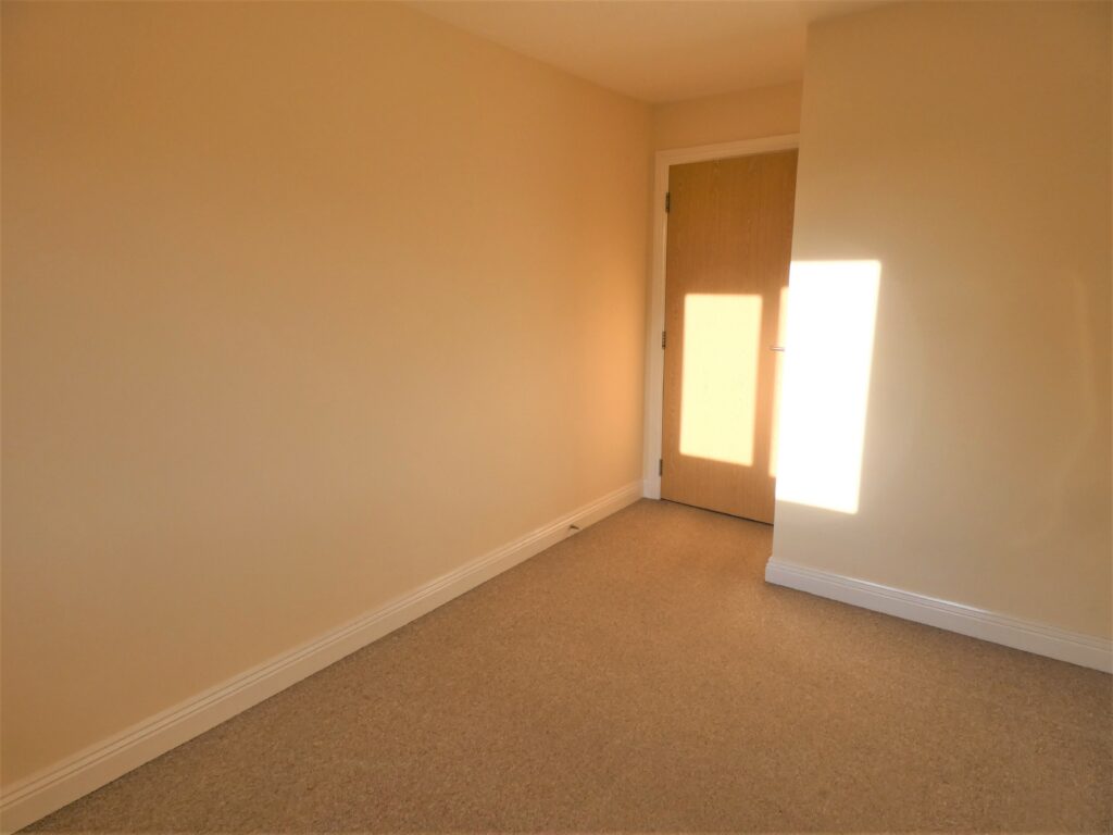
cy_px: 418
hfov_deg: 81.7
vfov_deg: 66.0
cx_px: 556
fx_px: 643
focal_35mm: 20
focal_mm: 3.6
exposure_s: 1/320
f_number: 2.8
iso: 80
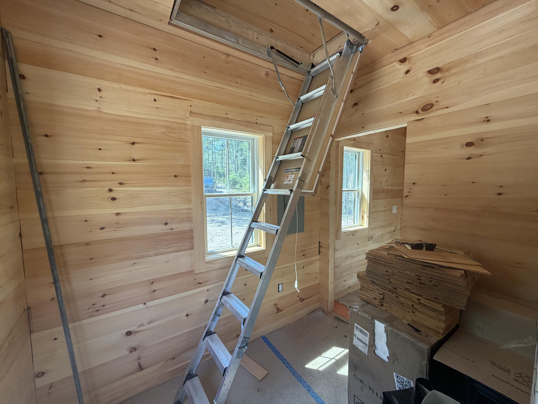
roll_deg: +0.1
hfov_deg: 102.1
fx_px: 218
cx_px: 269
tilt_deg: -3.1
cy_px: 202
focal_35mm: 14
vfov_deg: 85.7
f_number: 2.2
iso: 125
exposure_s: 1/121
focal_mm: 2.22
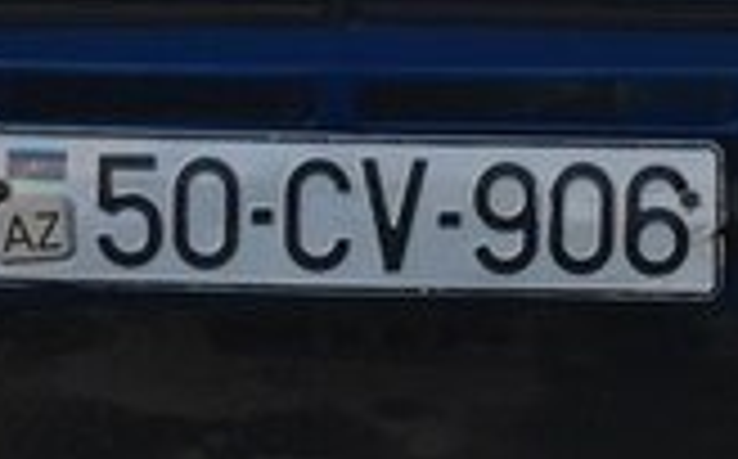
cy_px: -187
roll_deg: -1.6
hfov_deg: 16.9
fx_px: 2491
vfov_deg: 10.2
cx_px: 374
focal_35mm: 124
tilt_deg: -4.6
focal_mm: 4.15
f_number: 2.2
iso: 25
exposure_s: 1/478
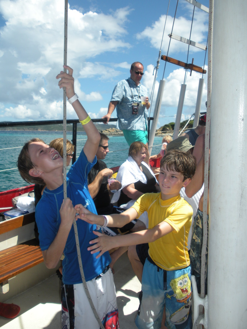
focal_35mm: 36
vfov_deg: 51.4
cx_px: 124
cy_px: 164
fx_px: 342
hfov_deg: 39.7
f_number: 3.5
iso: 64
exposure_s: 1/706
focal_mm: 6.3
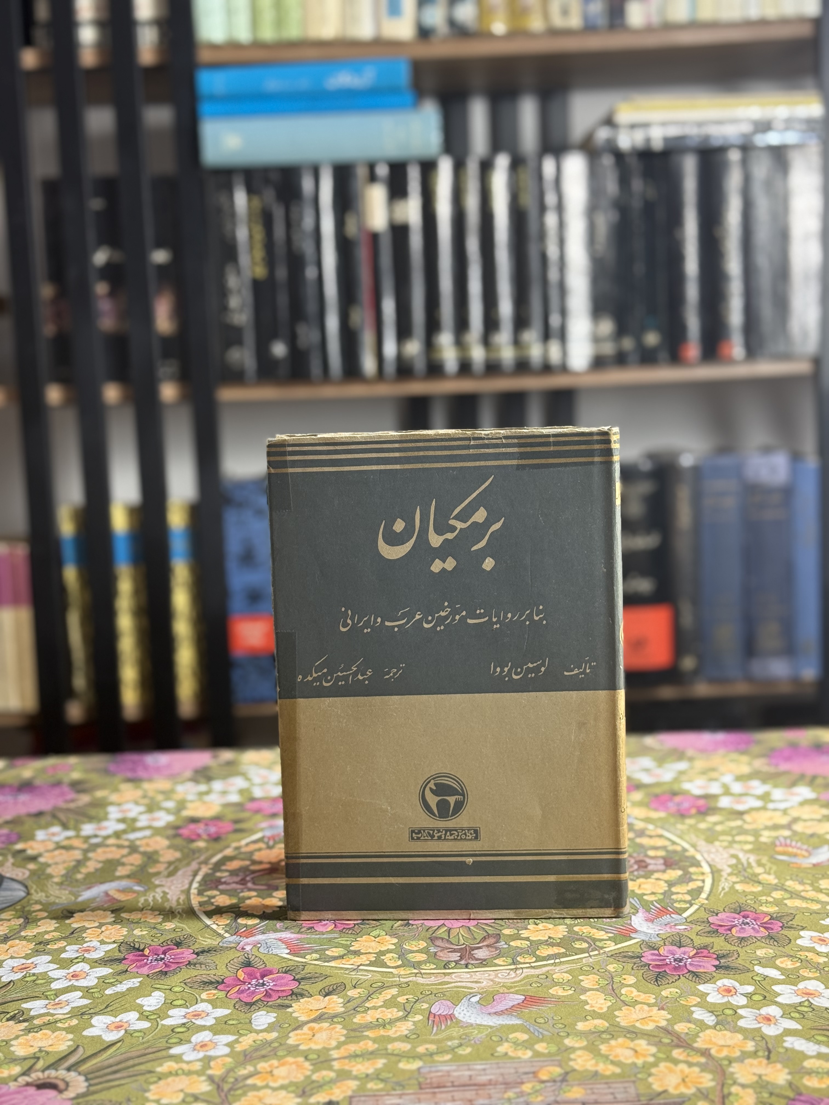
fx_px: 1533
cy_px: 552
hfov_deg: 30.3
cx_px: 414
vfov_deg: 39.7
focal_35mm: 48
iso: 80
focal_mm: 6.76
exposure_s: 1/50
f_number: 1.78
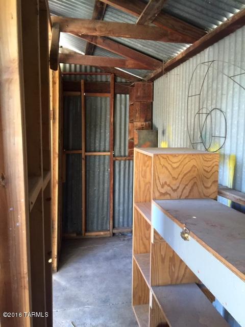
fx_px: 274
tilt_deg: -6.9
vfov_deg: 61.7
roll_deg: +0.0
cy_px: 164
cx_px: 122
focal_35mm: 29
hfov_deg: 48.2
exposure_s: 1/15
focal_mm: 4.15
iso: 100
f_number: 2.2
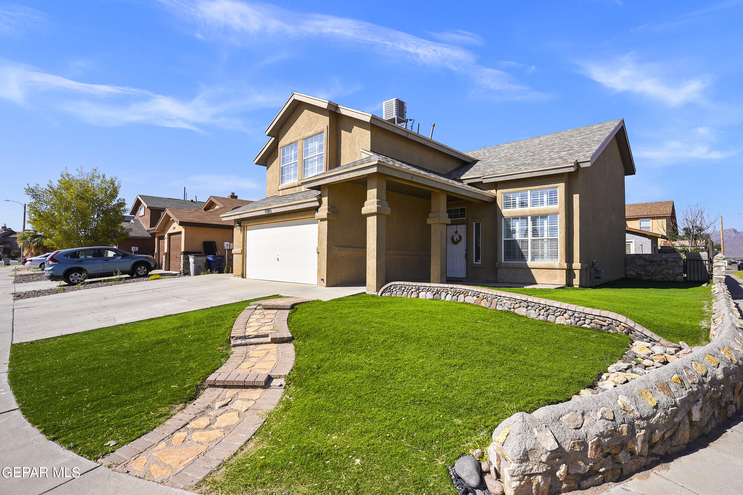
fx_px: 351
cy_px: 248
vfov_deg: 70.4
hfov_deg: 93.3
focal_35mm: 17
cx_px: 372
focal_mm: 17
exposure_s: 1/200
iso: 200
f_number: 8
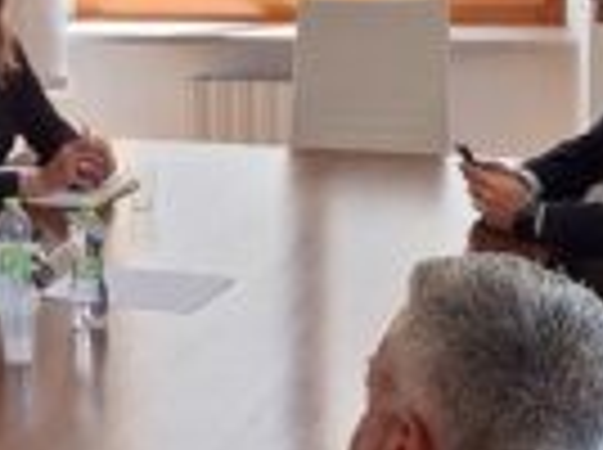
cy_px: 394
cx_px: -225
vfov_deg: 19.5
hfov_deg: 22.8
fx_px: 1287
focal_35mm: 74
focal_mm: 5.54
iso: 40
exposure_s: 1/122
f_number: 1.8
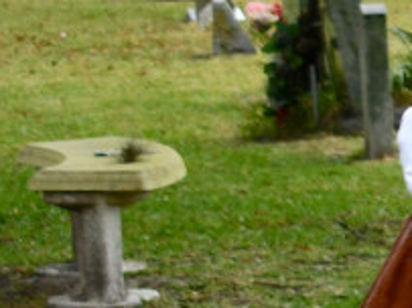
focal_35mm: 327
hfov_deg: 5.6
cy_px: 174
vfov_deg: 4.5
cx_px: 1358
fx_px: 3890
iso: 250
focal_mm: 32
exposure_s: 1/125
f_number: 5.6
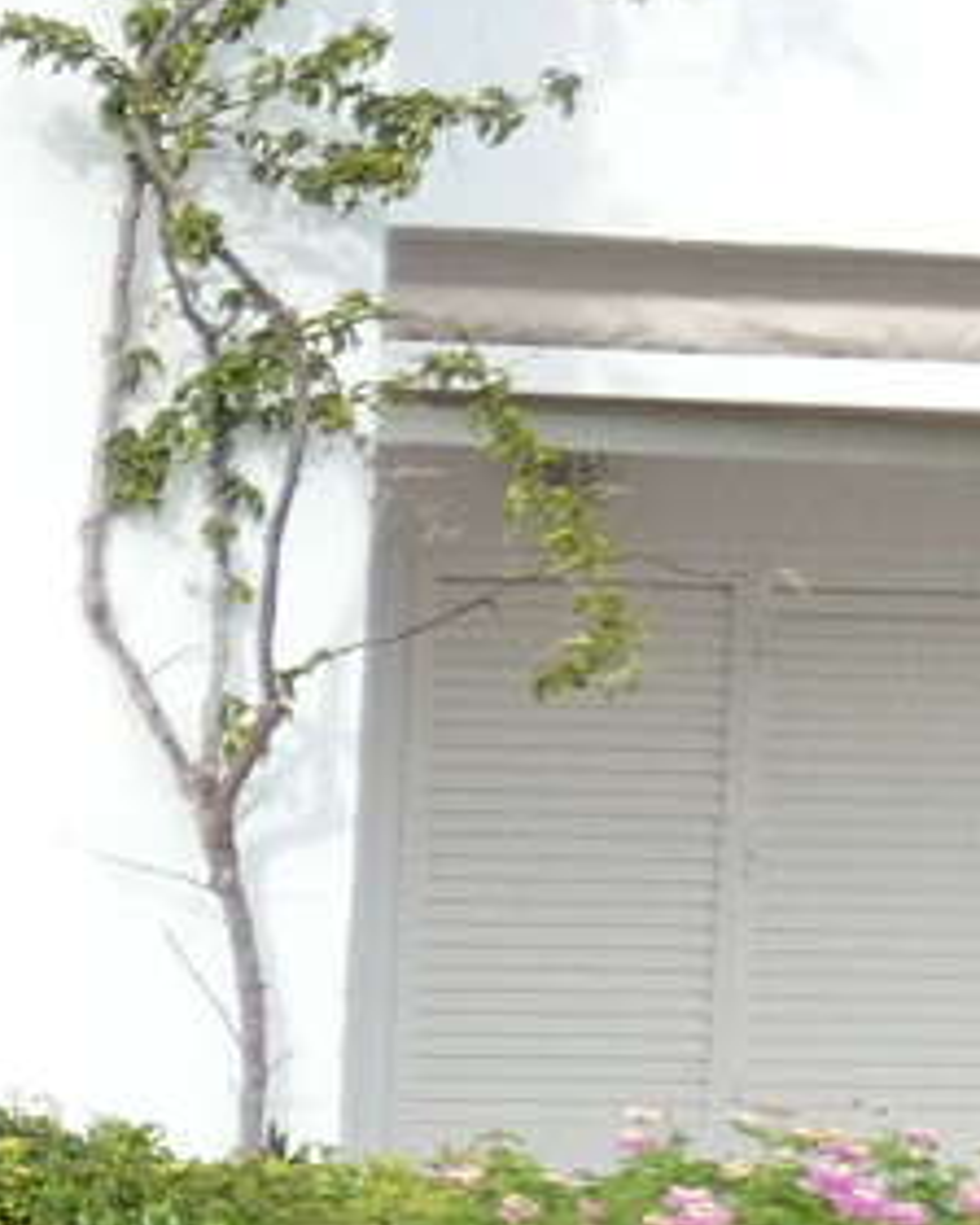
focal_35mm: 117
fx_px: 4242
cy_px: 954
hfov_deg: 9.8
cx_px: -2017
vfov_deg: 16.3
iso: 80
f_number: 2.8
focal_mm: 3.6
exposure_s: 1/500
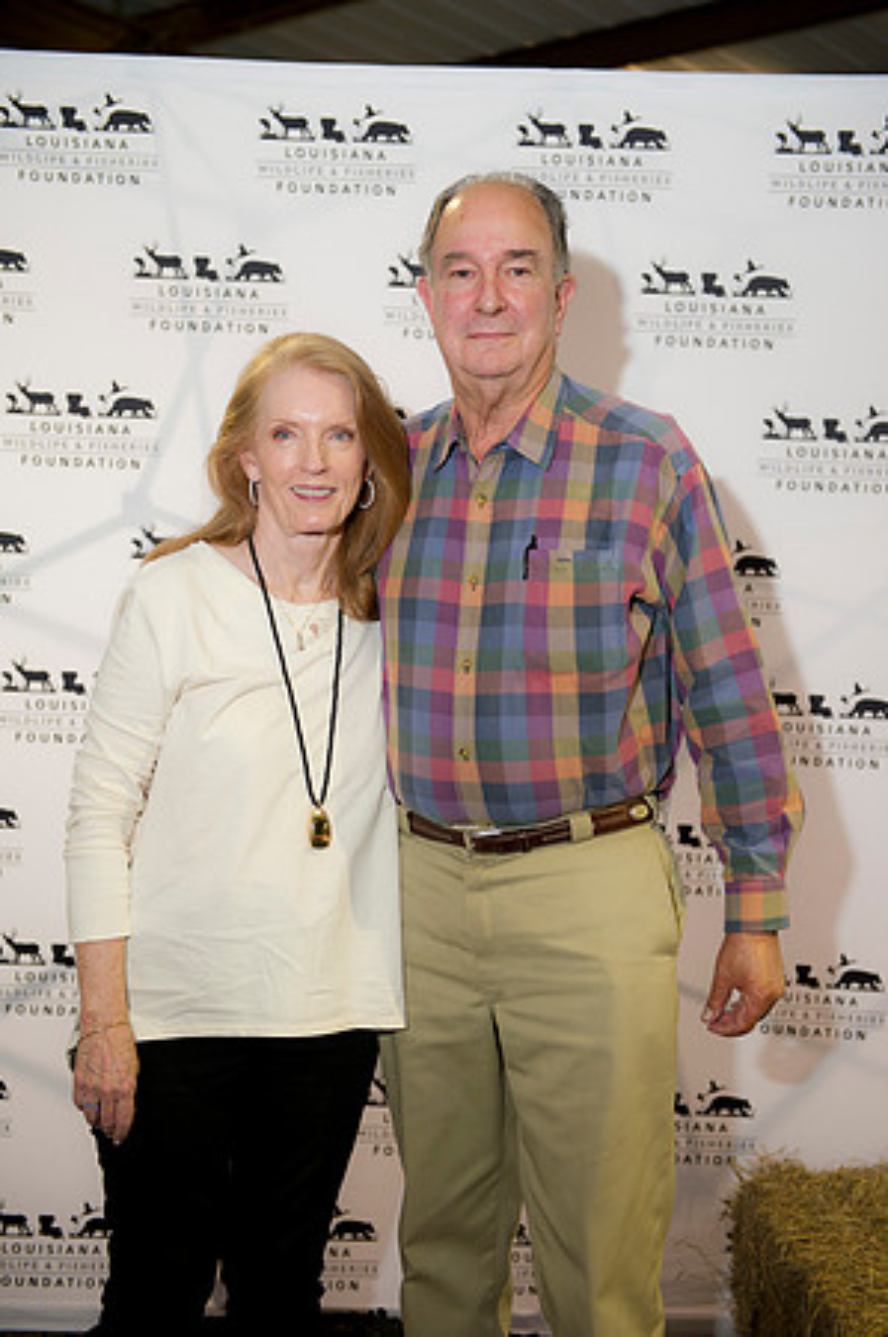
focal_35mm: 50
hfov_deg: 26.9
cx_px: 444
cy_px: 668
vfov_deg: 39.6
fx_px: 1854
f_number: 3.2
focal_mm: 50
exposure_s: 1/100
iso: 800
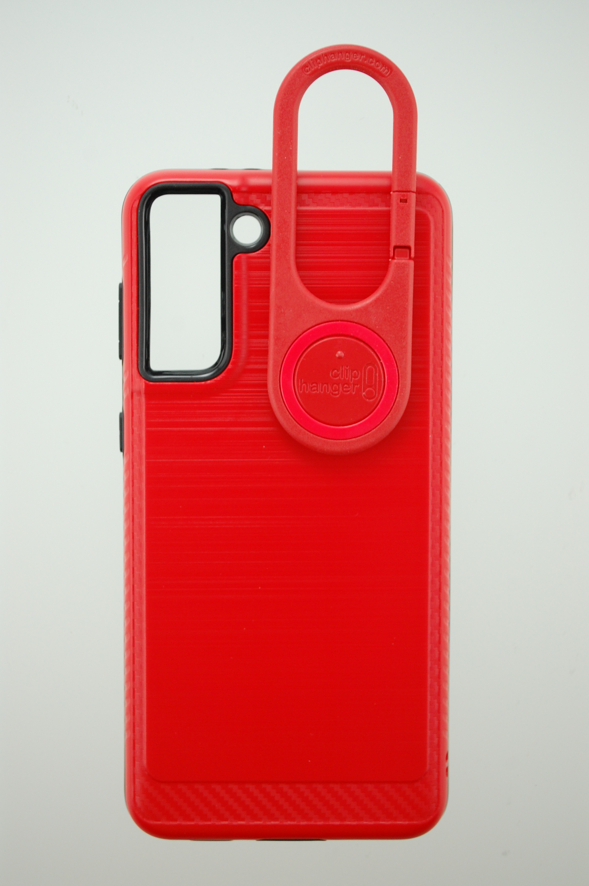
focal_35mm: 54
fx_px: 1328
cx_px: 294
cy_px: 443
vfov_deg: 36.9
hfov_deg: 25.0
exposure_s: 1/30
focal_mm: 36
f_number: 5.3
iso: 640
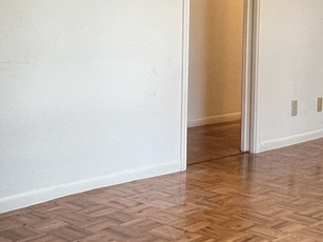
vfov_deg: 23.9
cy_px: 77
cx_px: 161
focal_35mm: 61
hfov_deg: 31.7
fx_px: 569
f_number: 1.8
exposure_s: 1/60
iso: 200
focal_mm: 1.57
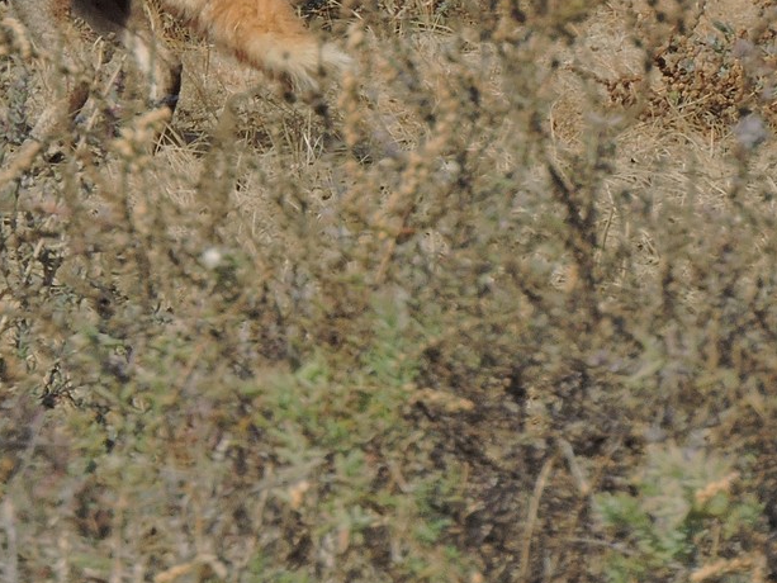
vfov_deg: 0.8
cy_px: 8
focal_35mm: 1793
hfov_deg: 1.1
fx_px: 40254
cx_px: -179
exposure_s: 1/800
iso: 100
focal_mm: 98.5
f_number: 5.6
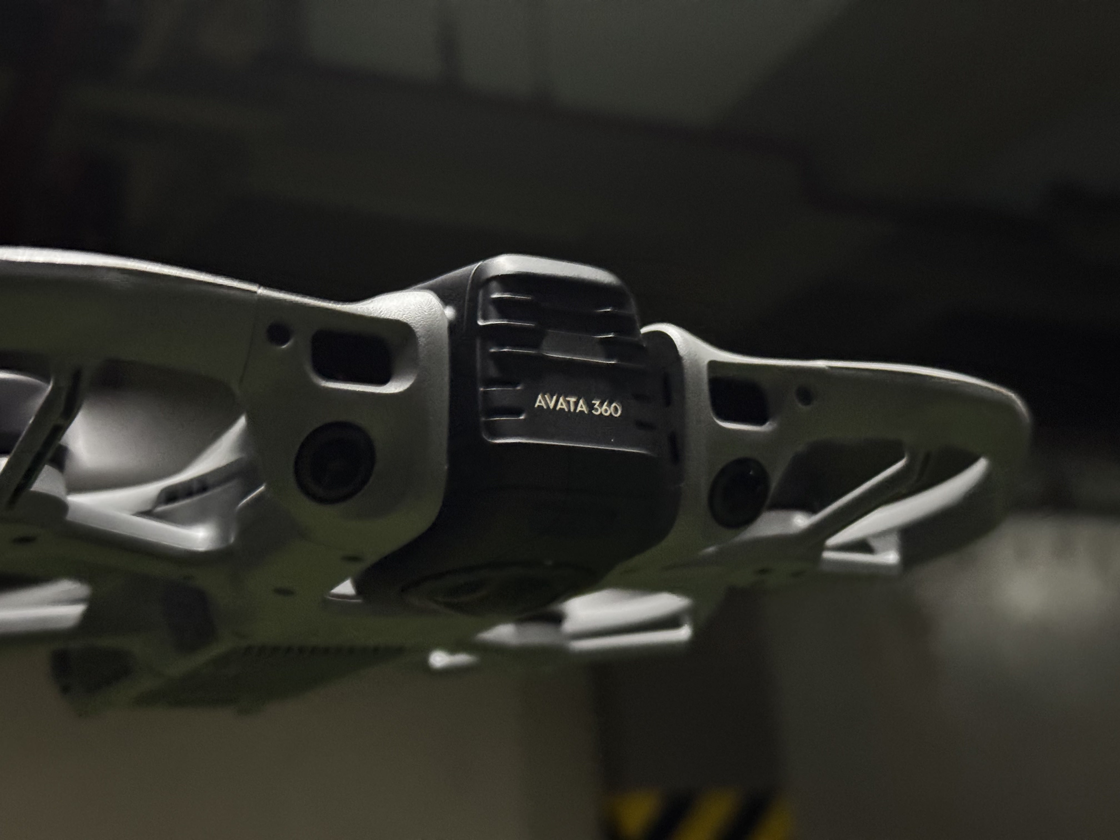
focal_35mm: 48
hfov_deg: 39.7
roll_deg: +5.0
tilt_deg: +17.7
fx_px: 1553
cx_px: 560
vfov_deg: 30.3
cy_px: 420
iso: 1000
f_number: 1.78
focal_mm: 6.76
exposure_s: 1/18
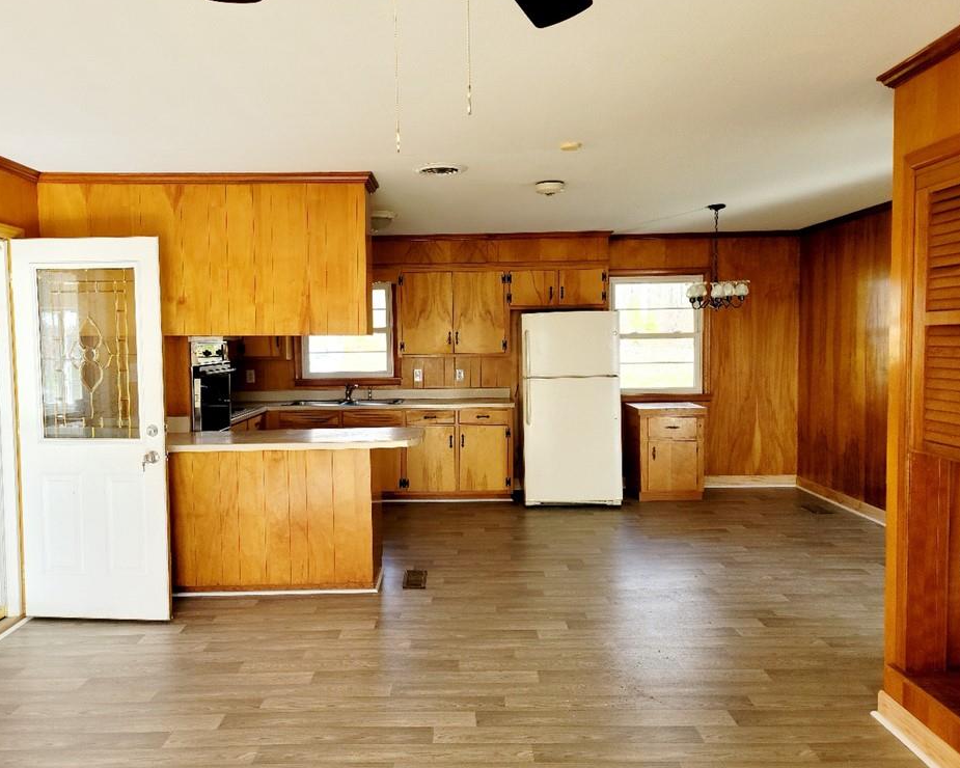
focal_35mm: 27
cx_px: 444
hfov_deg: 64.0
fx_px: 767
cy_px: 386
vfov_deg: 53.2
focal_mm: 7
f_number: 1.8
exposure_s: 1/59.2
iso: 50
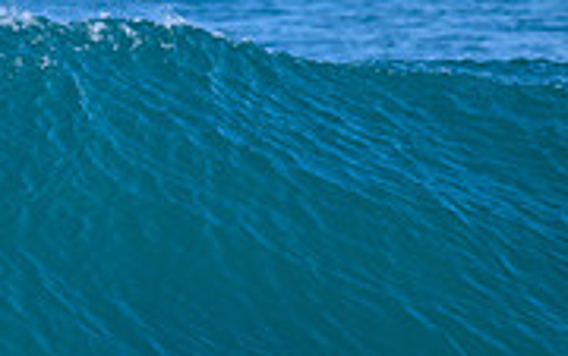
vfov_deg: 0.5
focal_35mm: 2627
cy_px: 383
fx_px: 40716
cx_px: -259
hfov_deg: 0.8
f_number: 6.3
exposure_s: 1/2000
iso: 450
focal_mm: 800
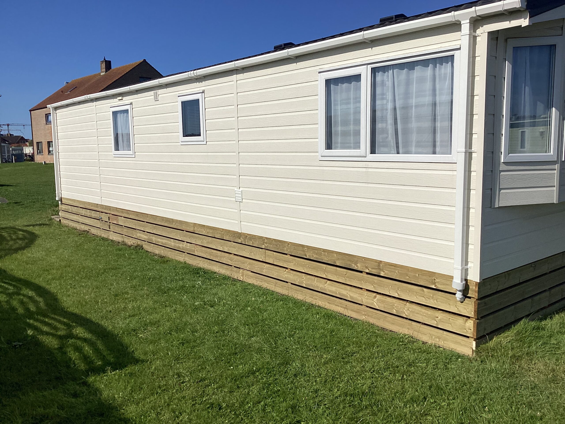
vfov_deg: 45.4
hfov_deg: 58.4
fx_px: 506
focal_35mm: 31
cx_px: 282
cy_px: 212
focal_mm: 3.3
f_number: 2.4
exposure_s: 1/3704
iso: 25
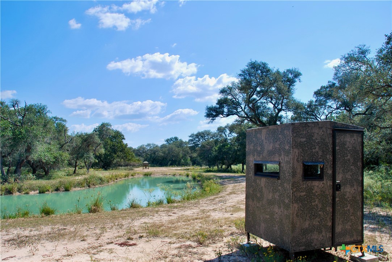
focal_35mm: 27
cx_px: 196
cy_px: 131
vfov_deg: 48.0
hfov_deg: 67.3
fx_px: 294
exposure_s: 1/250
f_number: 8
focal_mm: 18
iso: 100
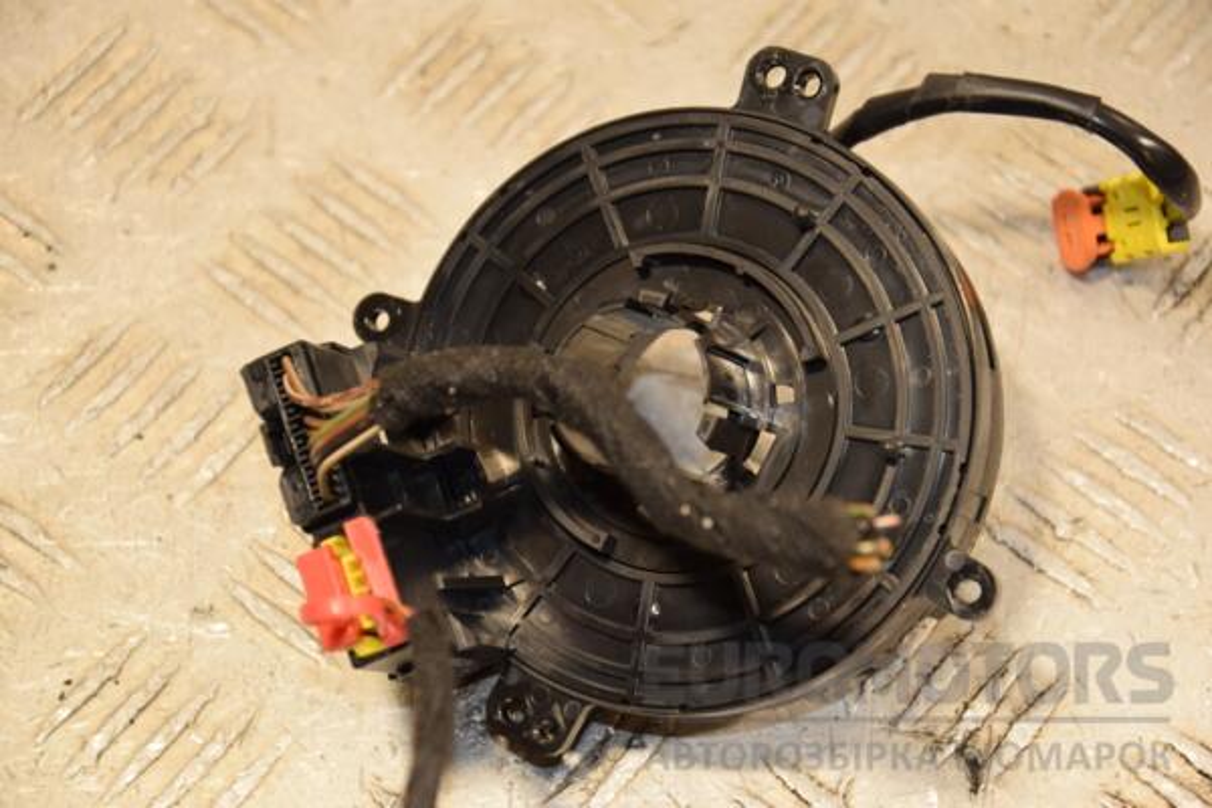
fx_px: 4040
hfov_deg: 17.1
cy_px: 404
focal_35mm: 120
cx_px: 606
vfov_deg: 11.4
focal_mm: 80
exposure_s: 1/125
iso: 800
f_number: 5.3
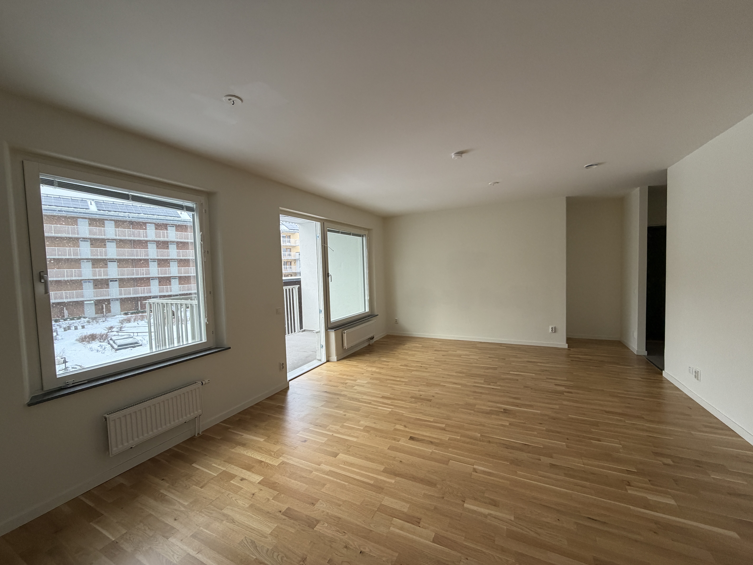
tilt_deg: -3.3
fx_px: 305
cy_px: 282
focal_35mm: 14
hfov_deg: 102.1
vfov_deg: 85.7
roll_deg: +1.7
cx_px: 376
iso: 200
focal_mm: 2.22
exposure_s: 1/121
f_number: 2.2
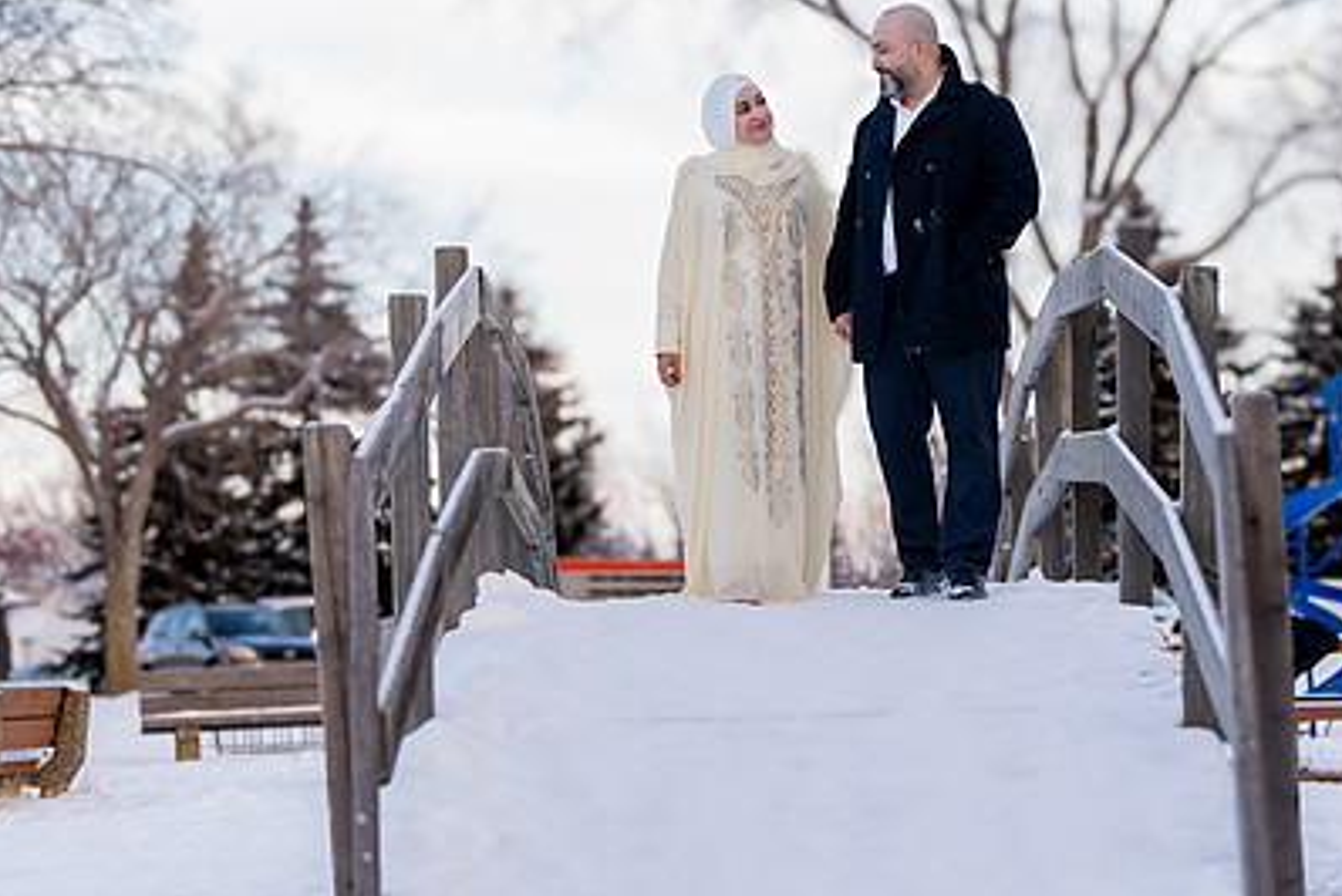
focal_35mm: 102
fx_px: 3805
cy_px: 372
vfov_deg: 13.4
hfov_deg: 20.0
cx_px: 695
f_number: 2.8
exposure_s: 1/160
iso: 100
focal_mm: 70
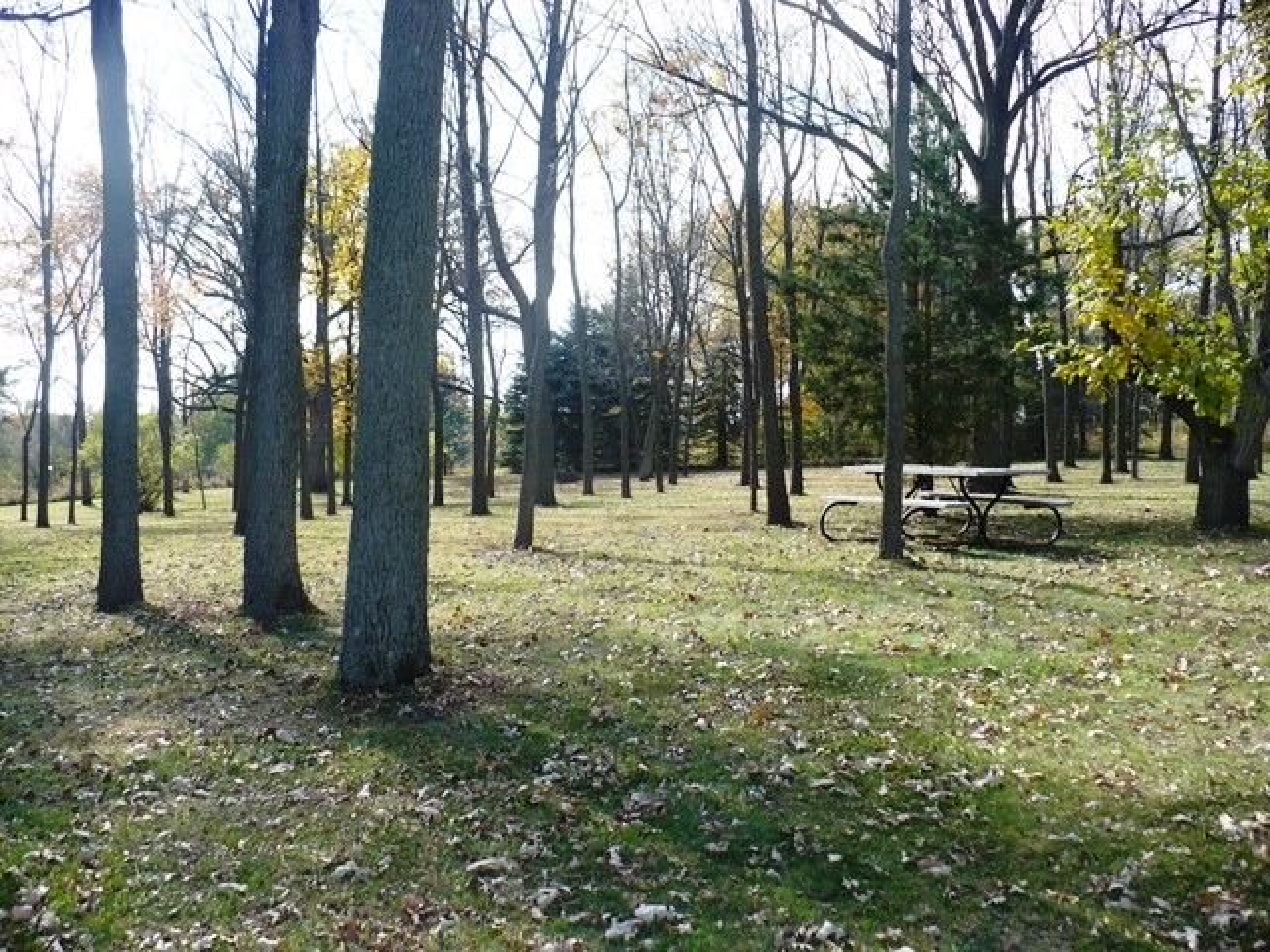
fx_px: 1357
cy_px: 476
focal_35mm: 37
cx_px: 635
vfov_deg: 38.7
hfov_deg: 50.1
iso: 100
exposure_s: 1/400
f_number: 2.8
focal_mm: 6.1
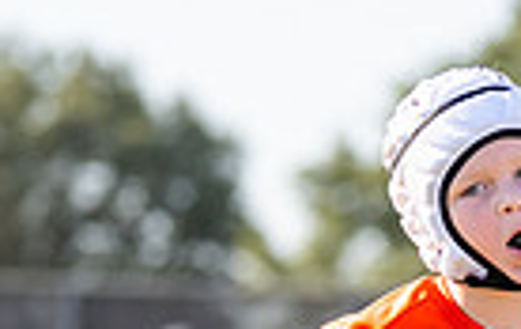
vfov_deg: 2.3
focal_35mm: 572
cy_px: 499
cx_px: 408
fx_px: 8142
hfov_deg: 3.7
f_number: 2.8
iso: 200
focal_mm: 103
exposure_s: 1/2000
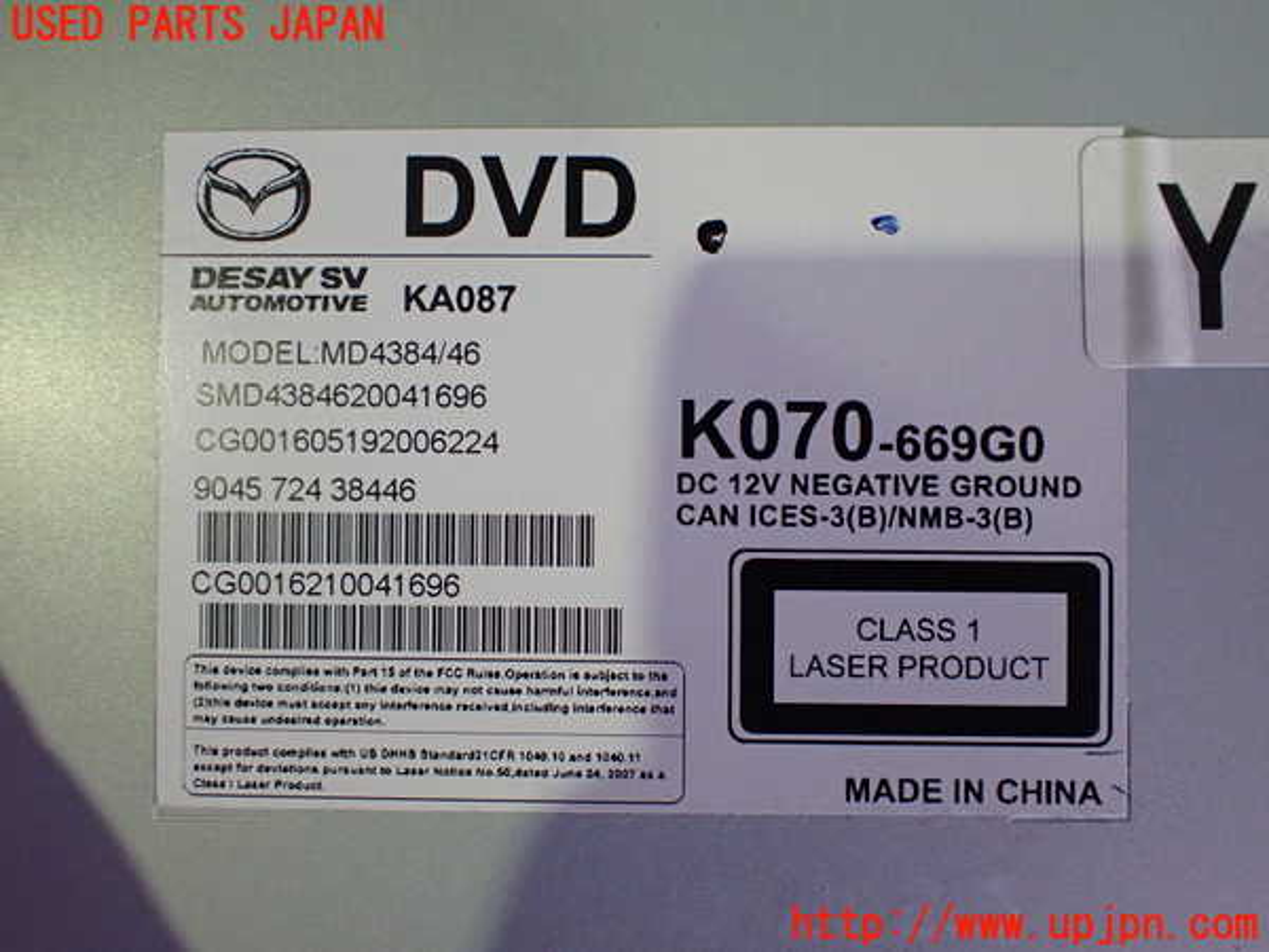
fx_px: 1100
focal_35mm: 30
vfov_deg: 46.8
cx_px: 634
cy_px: 476
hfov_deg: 60.0
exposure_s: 1/80
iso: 800
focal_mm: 5.4
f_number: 2.3
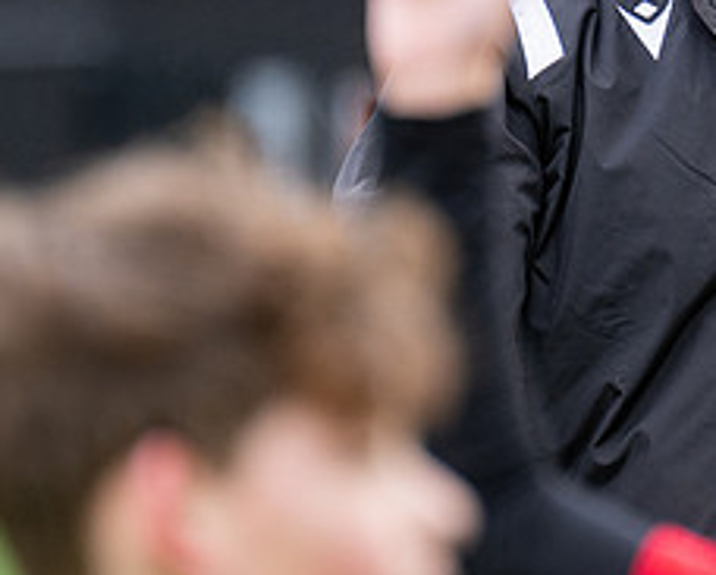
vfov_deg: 1.3
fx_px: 26035
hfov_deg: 1.6
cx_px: 750
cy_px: 61
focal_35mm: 1227
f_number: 4
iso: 200
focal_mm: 280
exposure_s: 1/320
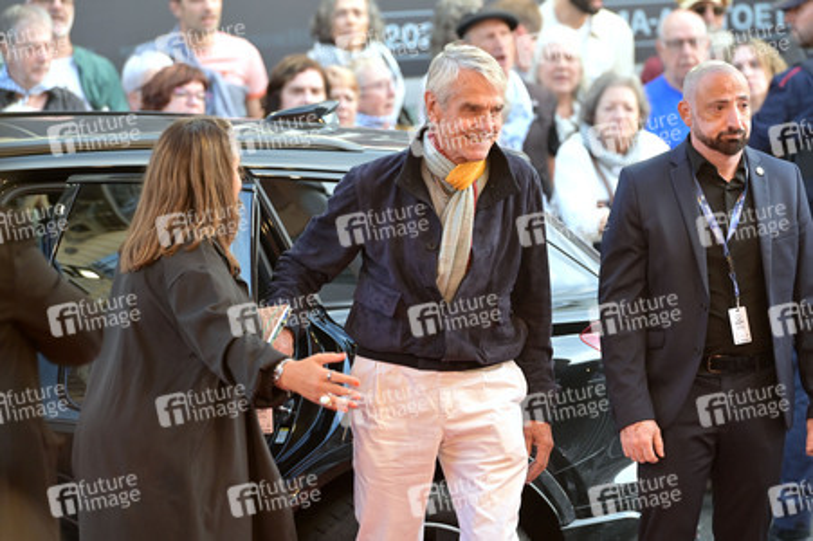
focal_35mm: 200
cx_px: 406
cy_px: 270
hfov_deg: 10.3
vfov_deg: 6.9
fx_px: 4513
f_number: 5
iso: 1600
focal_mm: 200
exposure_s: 1/500
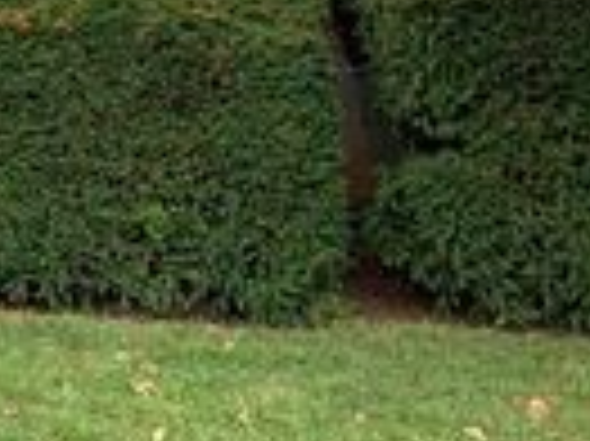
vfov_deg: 13.4
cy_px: -344
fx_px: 1686
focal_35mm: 99
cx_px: -297
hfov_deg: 17.8
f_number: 1.8
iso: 25
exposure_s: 1/122
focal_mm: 4.25
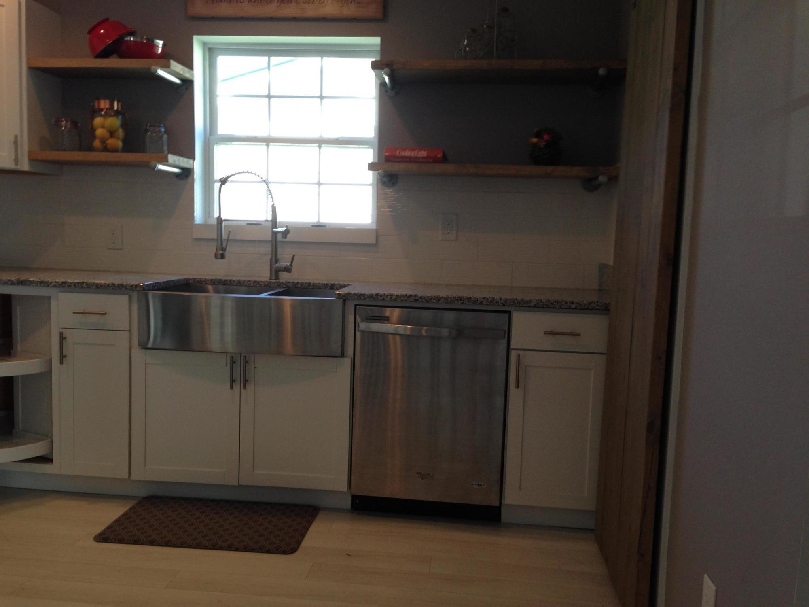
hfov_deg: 55.4
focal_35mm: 33
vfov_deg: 42.9
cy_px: 304
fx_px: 771
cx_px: 404
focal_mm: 4.12
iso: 64
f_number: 2.4
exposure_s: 1/60
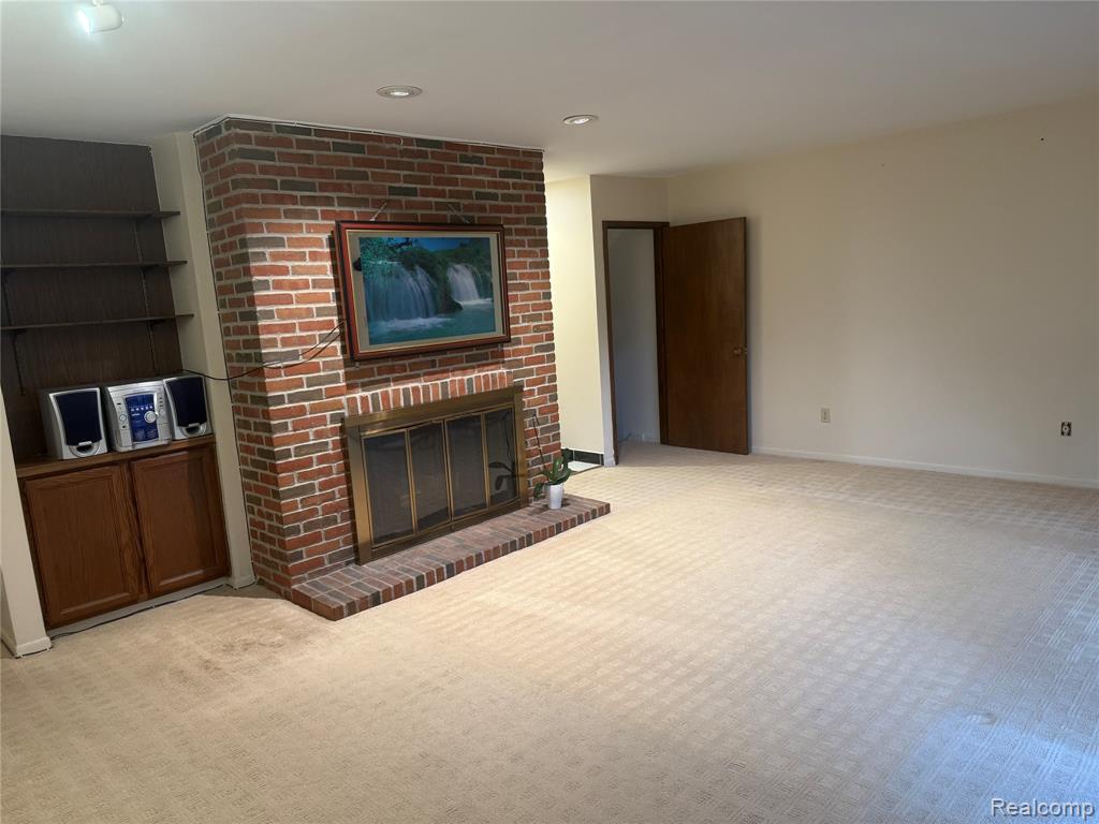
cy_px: 412
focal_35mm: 24
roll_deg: +5.0
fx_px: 762
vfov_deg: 56.8
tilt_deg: -9.1
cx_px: 550
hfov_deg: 71.6
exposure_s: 1/60
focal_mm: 6.76
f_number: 1.78
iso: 160
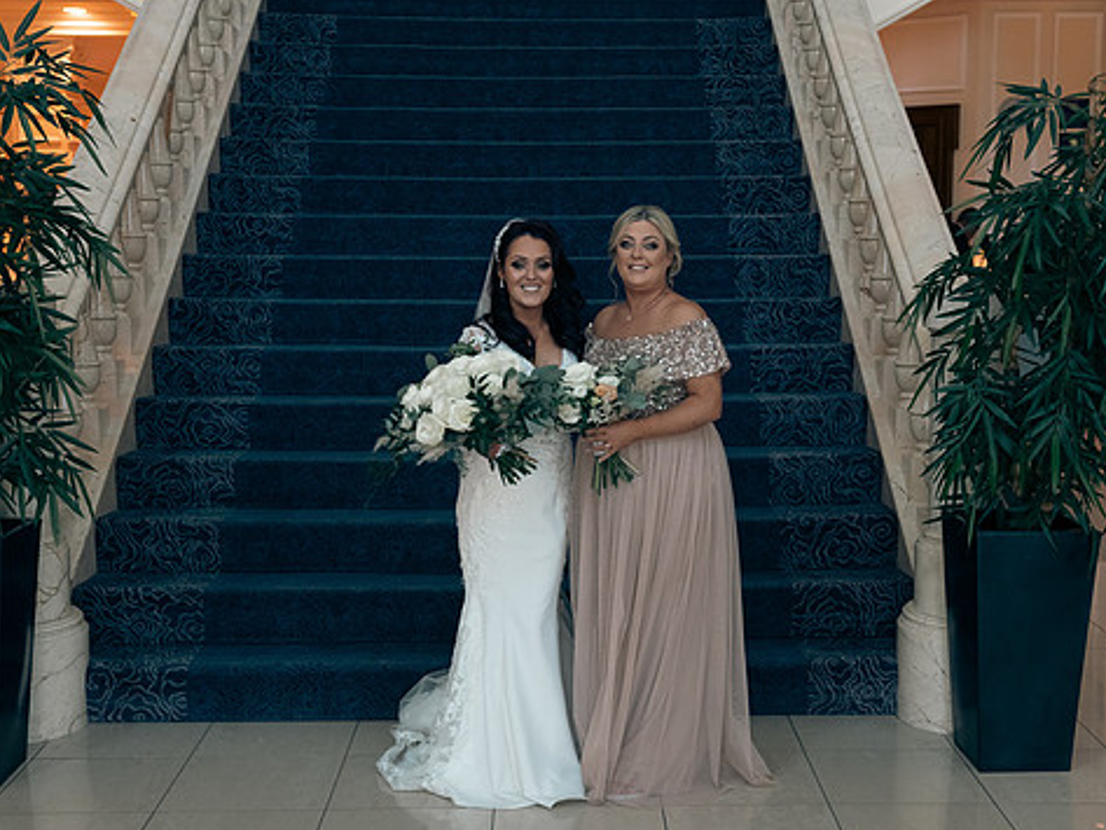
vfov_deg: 27.5
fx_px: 1694
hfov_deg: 36.1
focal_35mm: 53
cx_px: 603
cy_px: 413
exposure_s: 1/125
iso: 1250
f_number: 5.6
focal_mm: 44
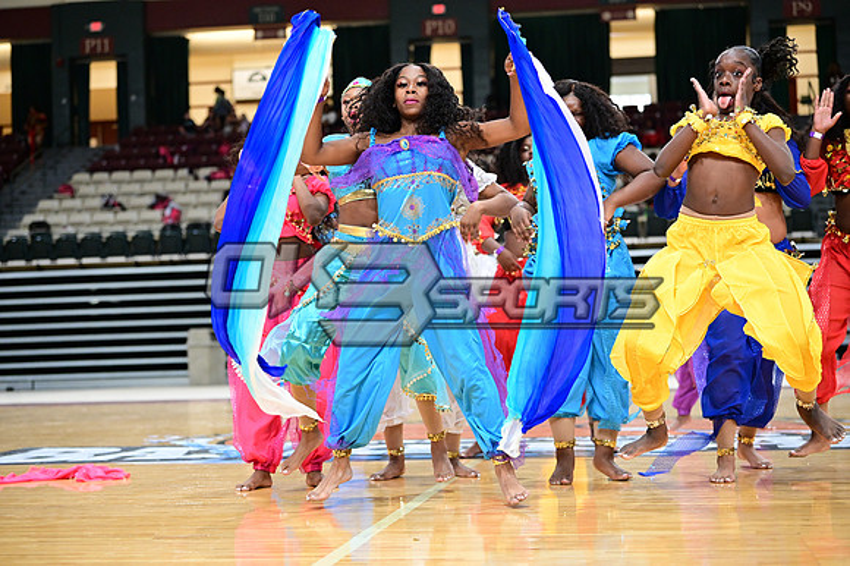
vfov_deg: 19.4
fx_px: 1652
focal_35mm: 70
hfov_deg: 28.9
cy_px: 283
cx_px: 425
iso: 6400
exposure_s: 1/1000
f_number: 3.2
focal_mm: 70
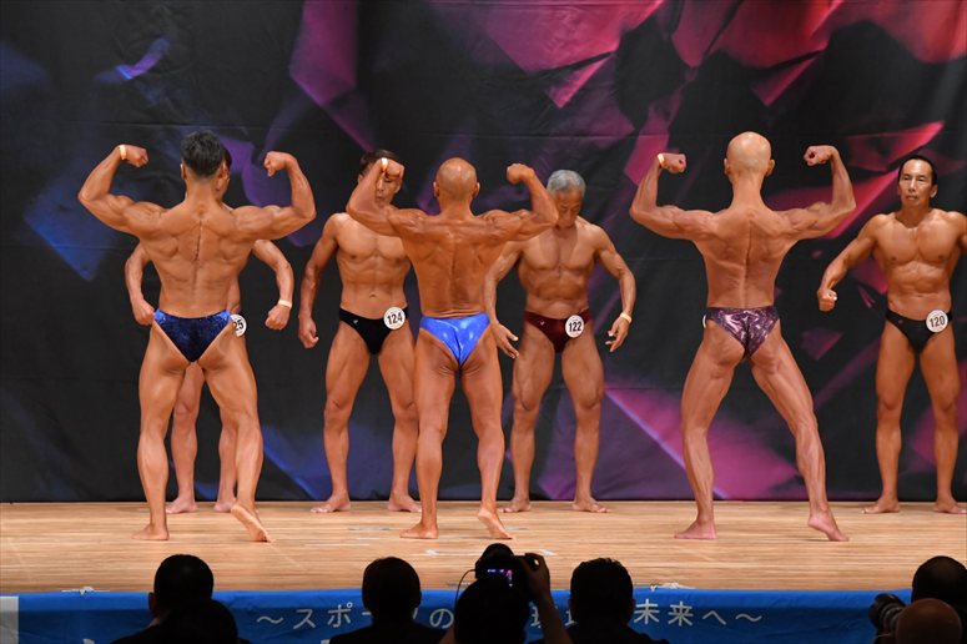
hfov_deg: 10.2
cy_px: 322
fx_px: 5423
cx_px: 484
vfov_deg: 6.8
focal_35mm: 202
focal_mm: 135
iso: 5000
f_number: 5.6
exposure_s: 1/400
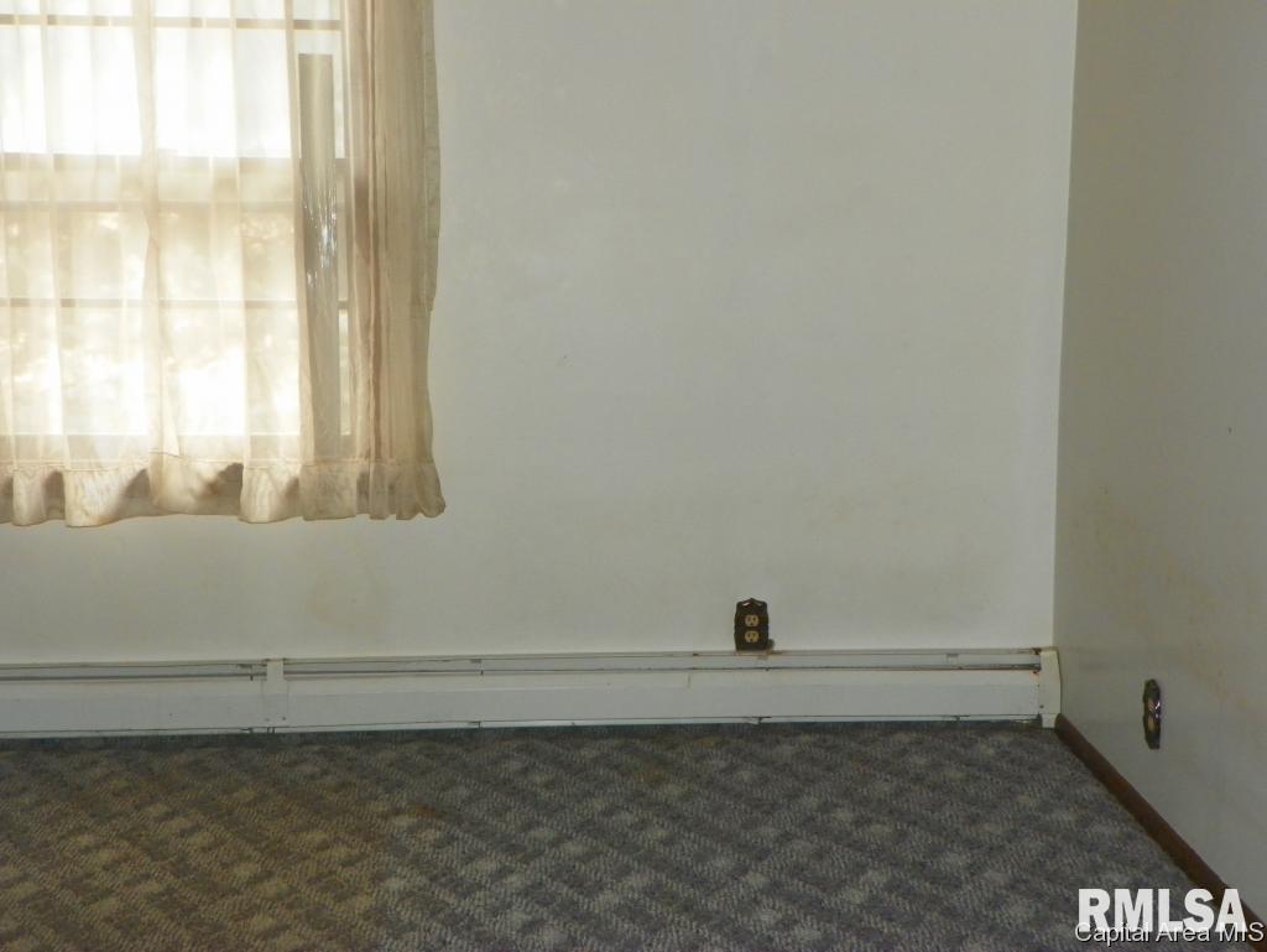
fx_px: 2051
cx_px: 634
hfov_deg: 34.3
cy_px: 476
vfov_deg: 26.1
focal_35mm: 56
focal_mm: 9.9
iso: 200
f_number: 3.5
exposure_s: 1/40
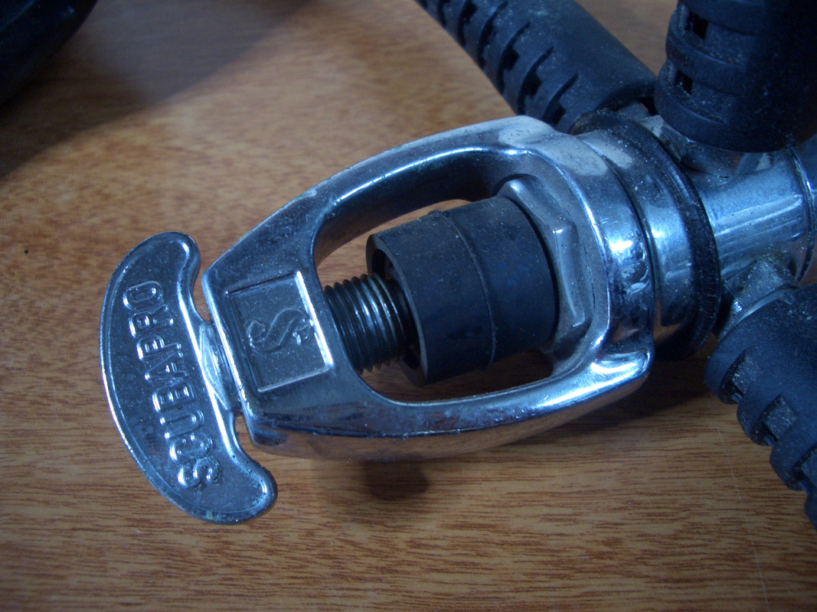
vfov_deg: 40.7
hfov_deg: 52.6
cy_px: 306
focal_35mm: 35
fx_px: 826
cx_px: 408
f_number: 2.6
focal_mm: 5.8
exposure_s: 1/8
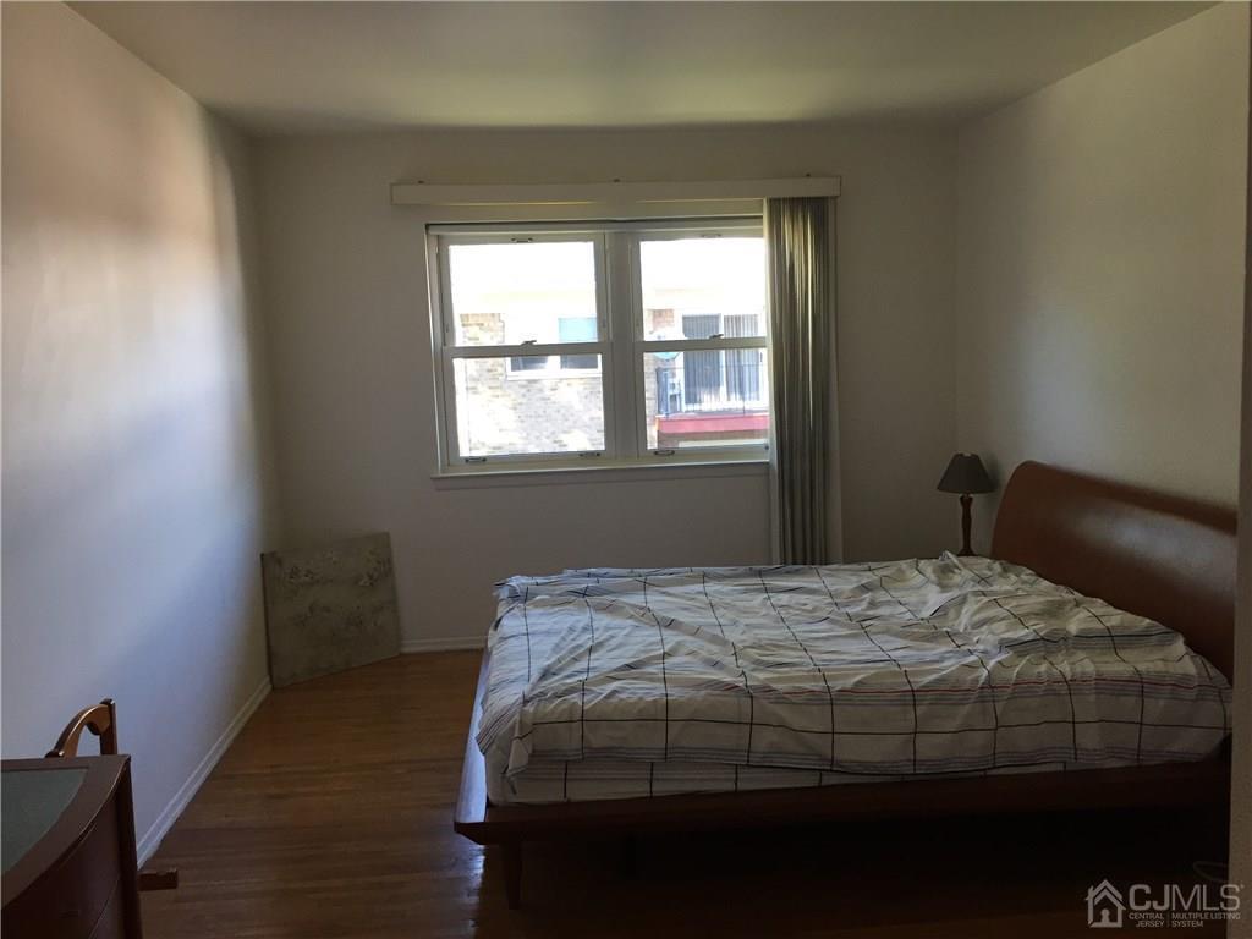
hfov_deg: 61.7
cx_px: 626
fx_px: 1049
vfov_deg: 48.2
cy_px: 470
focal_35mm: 29
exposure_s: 1/30
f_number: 2.2
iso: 40
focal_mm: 4.15
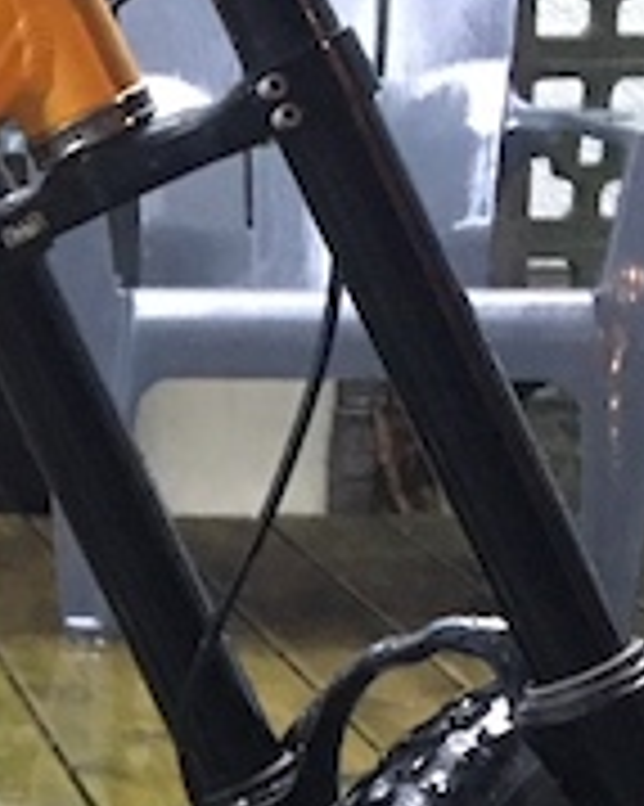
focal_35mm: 162
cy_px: 932
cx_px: -941
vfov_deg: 11.7
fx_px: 3863
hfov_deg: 8.6
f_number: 2.2
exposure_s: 1/20
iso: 200
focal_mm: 4.15
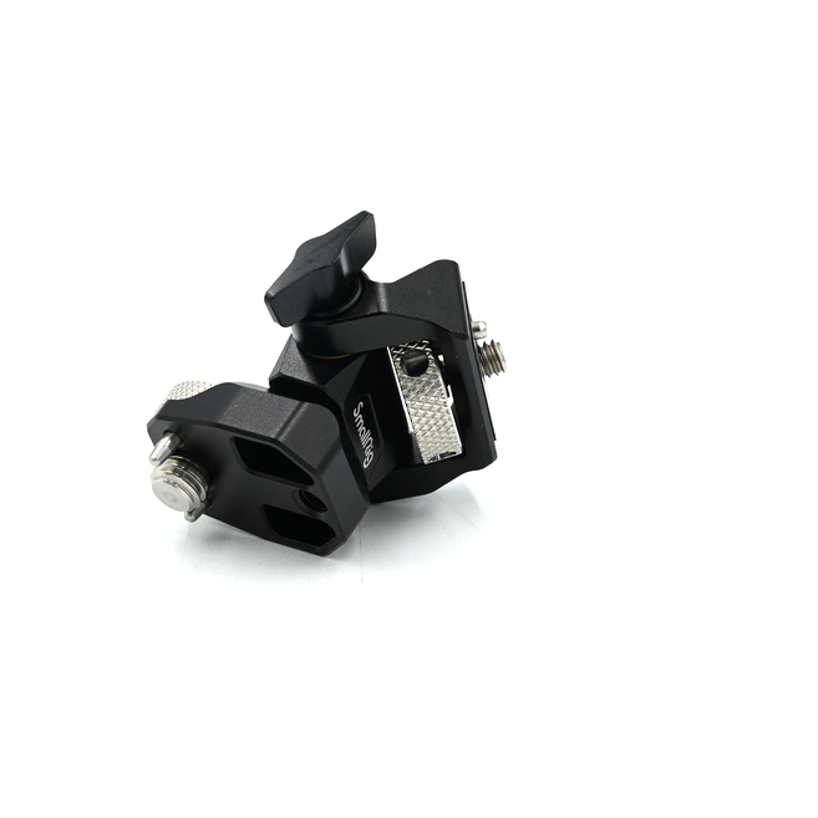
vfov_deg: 17.9
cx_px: 359
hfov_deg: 17.9
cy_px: 409
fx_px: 2593
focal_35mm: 97
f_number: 14
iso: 200
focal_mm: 75
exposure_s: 1/40
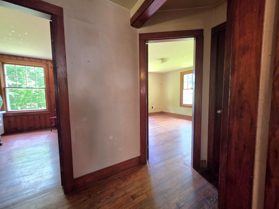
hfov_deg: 106.2
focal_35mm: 13
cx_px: 140
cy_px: 104
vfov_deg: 89.9
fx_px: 105
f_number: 1.9
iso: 250
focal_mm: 2.2
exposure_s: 1/60.2
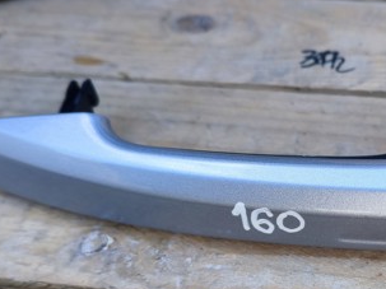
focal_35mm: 55
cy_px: 204
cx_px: 315
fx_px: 613
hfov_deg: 33.8
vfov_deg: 26.3
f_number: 1.5
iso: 80
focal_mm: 4.94
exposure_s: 1/268
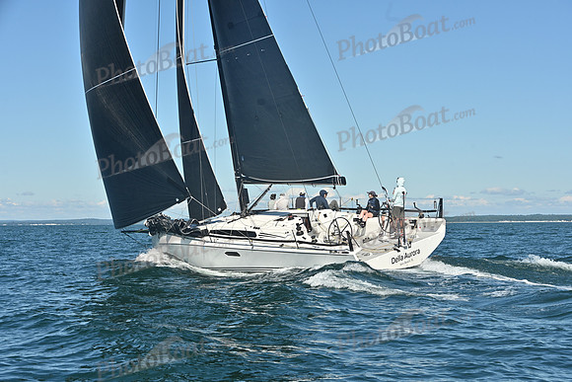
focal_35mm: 70
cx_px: 286
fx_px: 1112
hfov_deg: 28.8
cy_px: 191
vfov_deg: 19.5
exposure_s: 1/1000
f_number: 9
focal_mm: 70
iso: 250
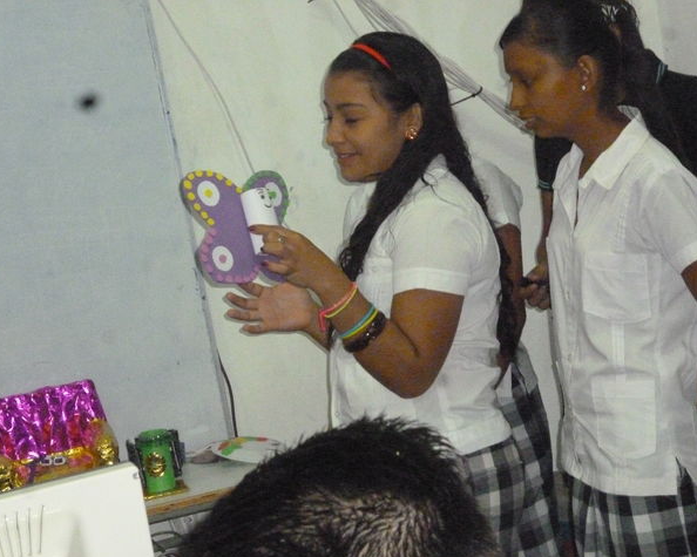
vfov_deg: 18.7
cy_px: 280
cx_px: 325
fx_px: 1691
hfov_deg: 23.3
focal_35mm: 82
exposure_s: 1/60
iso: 1600
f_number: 5.4
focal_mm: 13.9
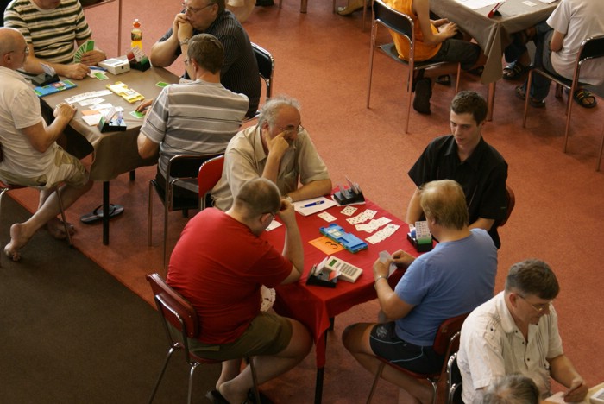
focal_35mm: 105
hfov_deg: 19.4
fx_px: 1763
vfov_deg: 13.1
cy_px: 202
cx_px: 302
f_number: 5.6
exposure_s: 1/40
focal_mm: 70
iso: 400
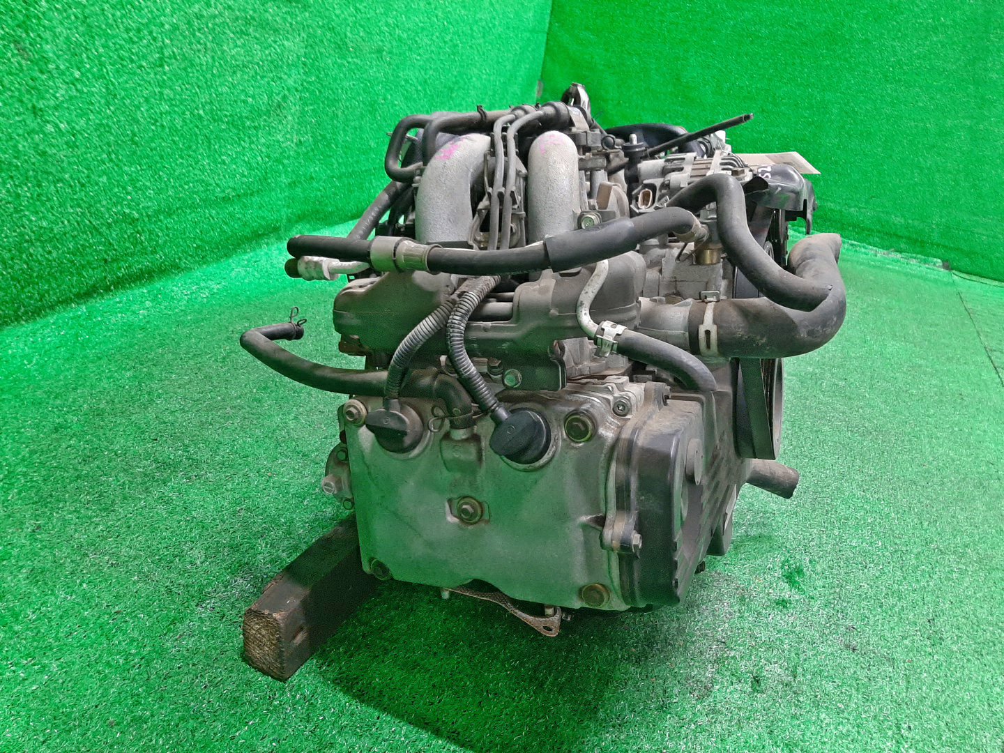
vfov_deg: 53.1
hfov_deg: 67.3
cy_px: 376
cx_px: 502
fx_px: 754
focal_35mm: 26
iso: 245
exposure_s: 1/50
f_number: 1.7
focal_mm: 3.93
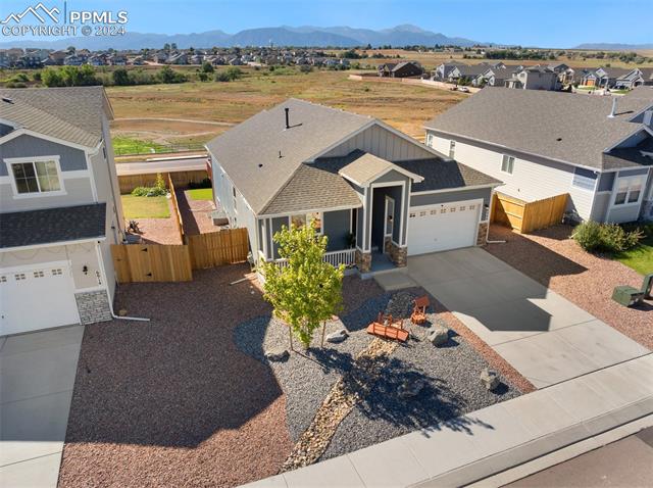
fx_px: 452
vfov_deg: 56.7
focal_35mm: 24
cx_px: 326
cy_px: 244
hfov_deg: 71.7
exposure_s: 1/800
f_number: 2.8
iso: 130
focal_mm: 12.29
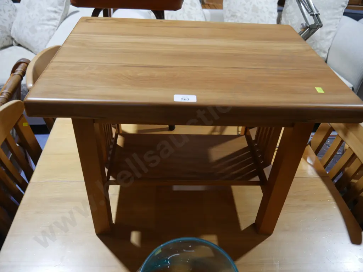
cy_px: 136
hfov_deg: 63.4
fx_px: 294
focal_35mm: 28
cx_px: 182
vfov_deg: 49.7
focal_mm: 14
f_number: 3.5
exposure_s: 1/60
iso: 320
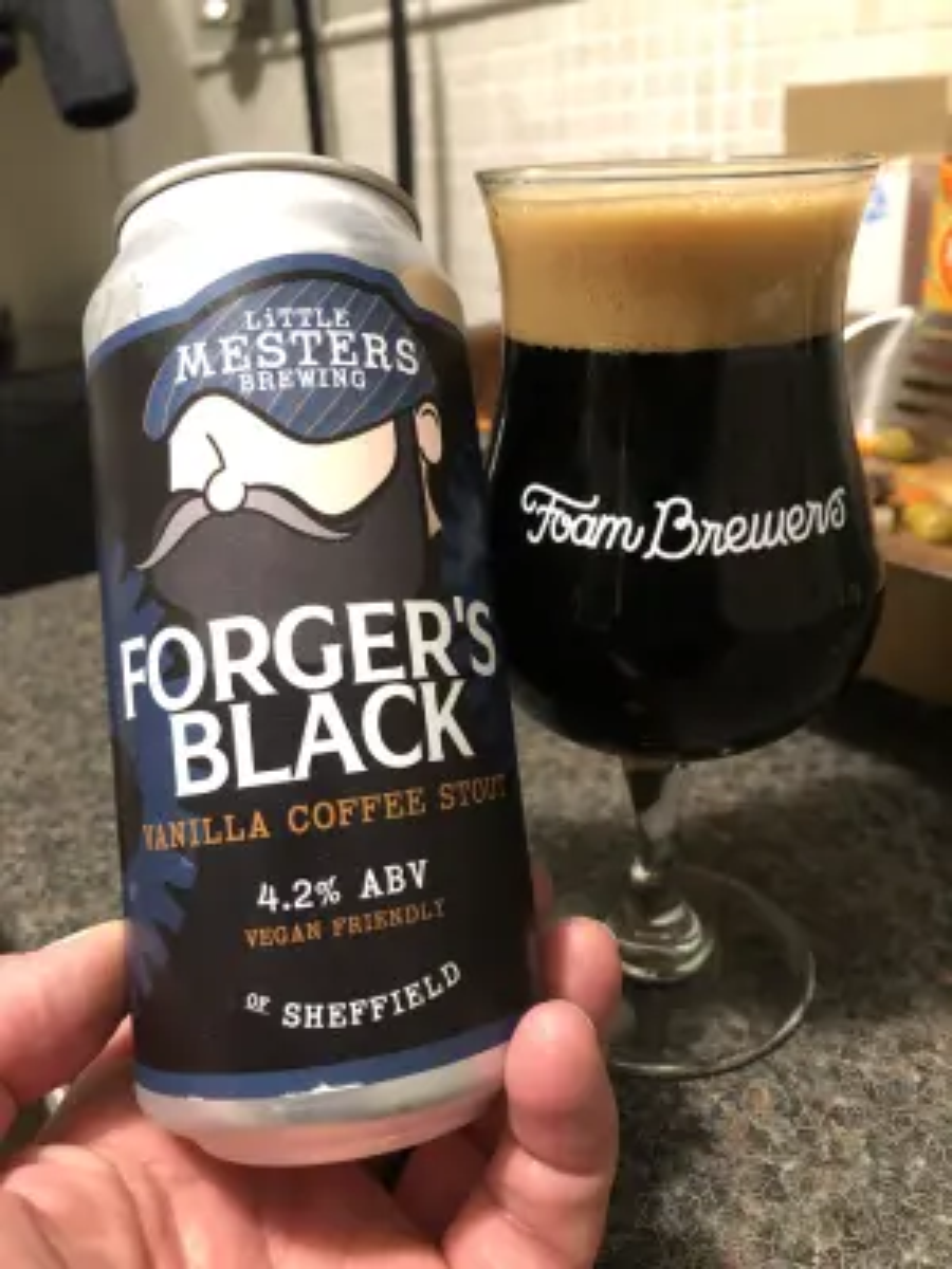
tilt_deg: -22.6
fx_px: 1027
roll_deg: +3.1
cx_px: 476
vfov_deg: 63.4
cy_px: 634
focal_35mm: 28
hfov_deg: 49.7
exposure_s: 1/6
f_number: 1.8
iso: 80
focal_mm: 3.99
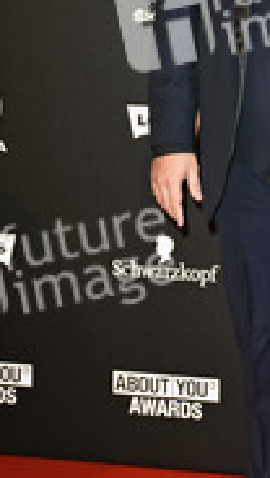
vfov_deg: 15.0
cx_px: 325
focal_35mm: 143
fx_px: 1813
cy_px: 140
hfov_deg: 8.4
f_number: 6.3
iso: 640
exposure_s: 1/100
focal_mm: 42
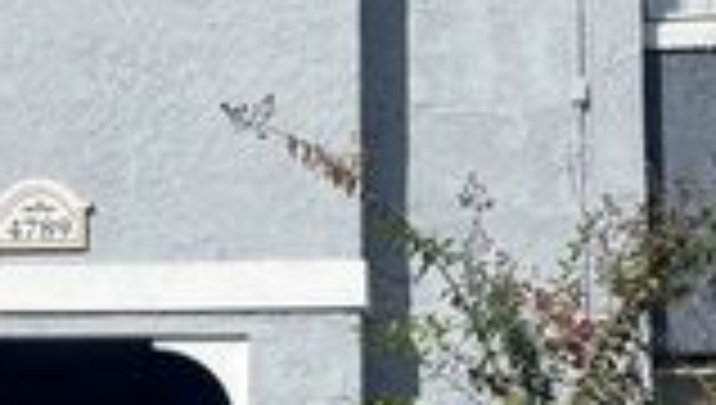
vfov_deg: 13.6
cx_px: 135
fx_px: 1692
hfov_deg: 23.5
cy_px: 290
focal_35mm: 89
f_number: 1.6
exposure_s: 1/7299
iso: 32
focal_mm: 4.2
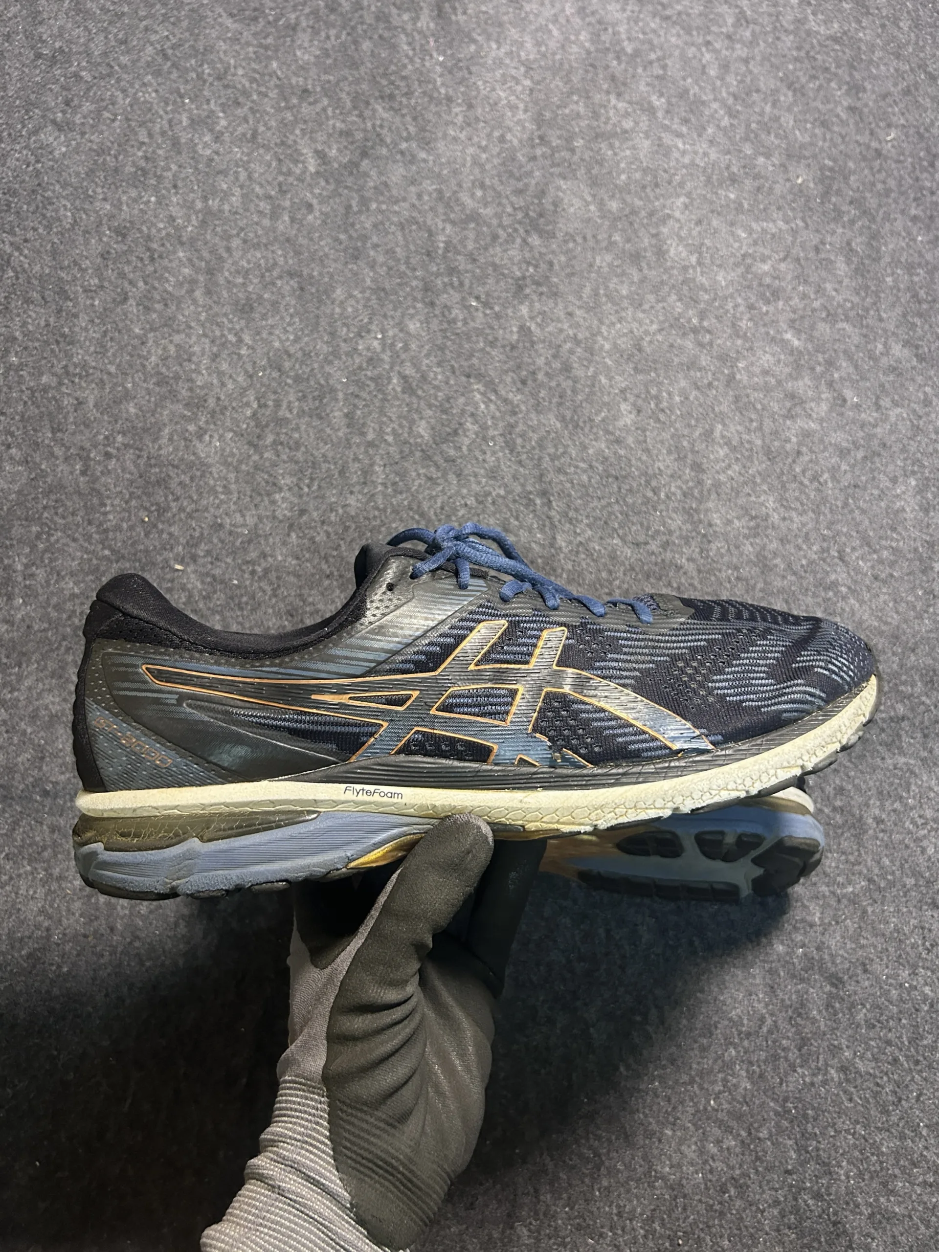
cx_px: 470
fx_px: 940
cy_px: 626
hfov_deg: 53.1
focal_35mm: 26
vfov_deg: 67.3
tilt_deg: -51.3
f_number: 1.5
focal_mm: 5.7
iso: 320
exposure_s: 1/50
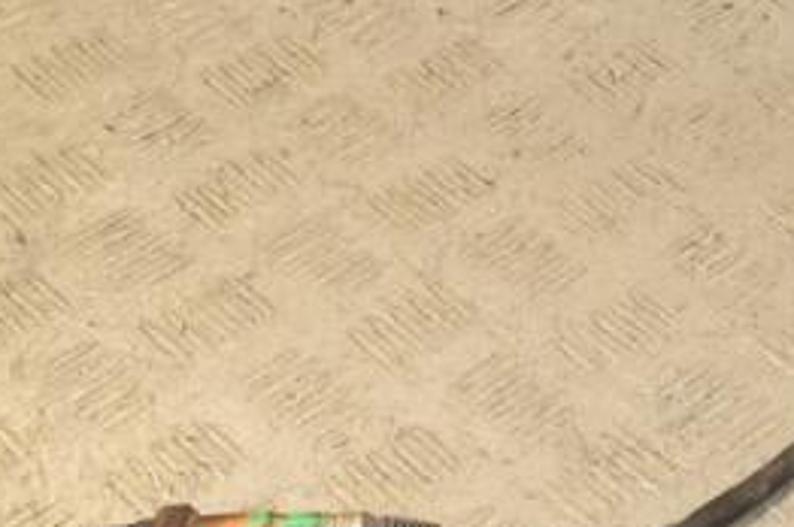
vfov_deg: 11.7
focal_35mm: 117
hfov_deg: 17.3
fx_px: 2577
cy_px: 257
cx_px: 721
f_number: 7.1
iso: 800
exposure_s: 1/200
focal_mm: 34
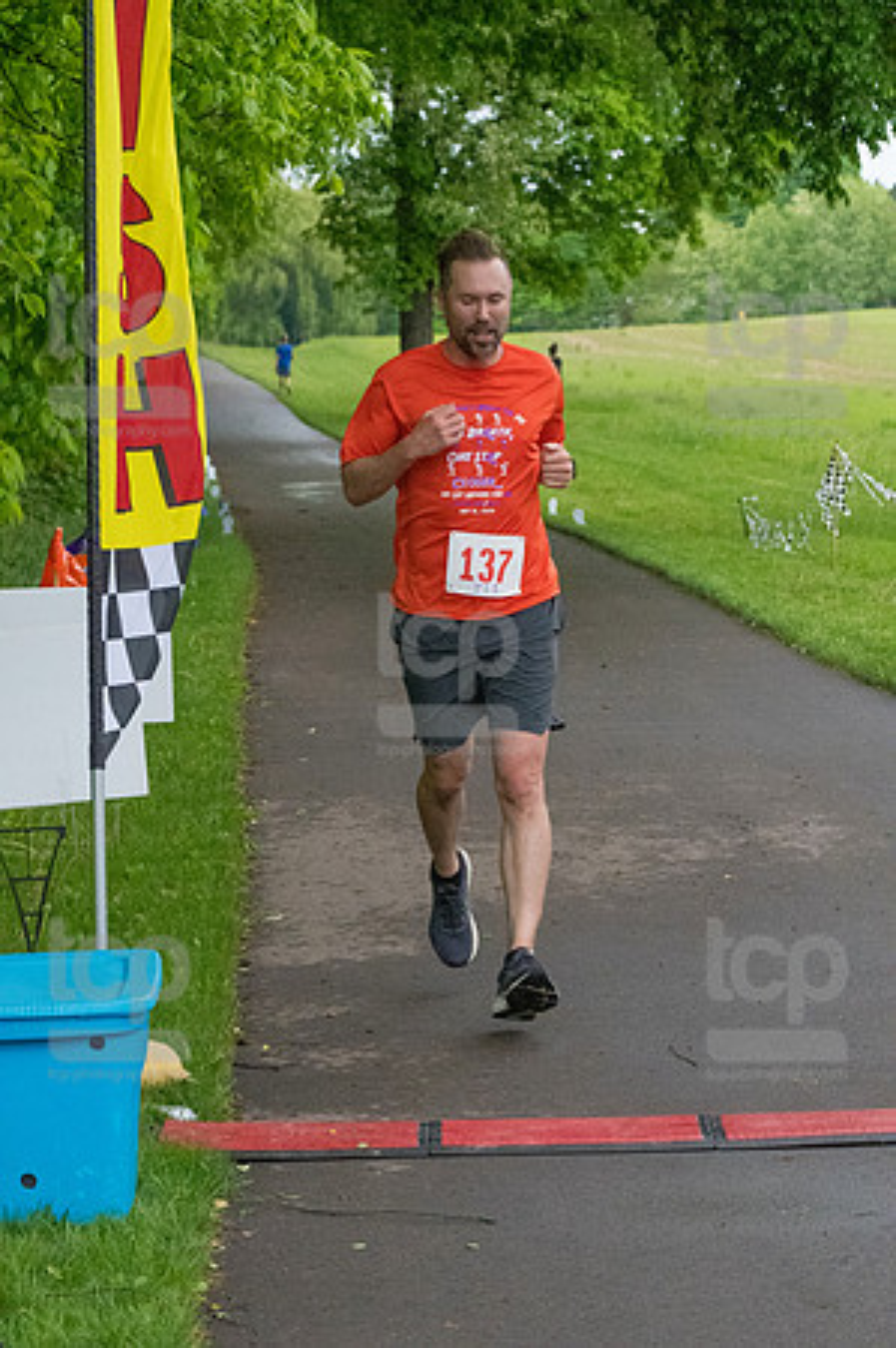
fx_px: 4490
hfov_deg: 11.4
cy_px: 674
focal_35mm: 120
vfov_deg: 17.1
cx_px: 448
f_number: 5.6
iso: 6400
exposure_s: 1/1250
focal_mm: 80
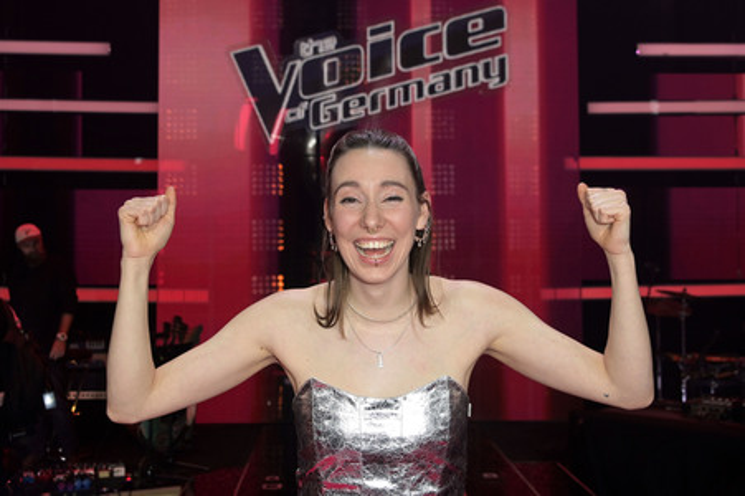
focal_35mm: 35
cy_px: 248
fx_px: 724
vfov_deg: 37.8
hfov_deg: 54.5
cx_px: 372
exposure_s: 1/200
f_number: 5
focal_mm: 35
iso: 2500
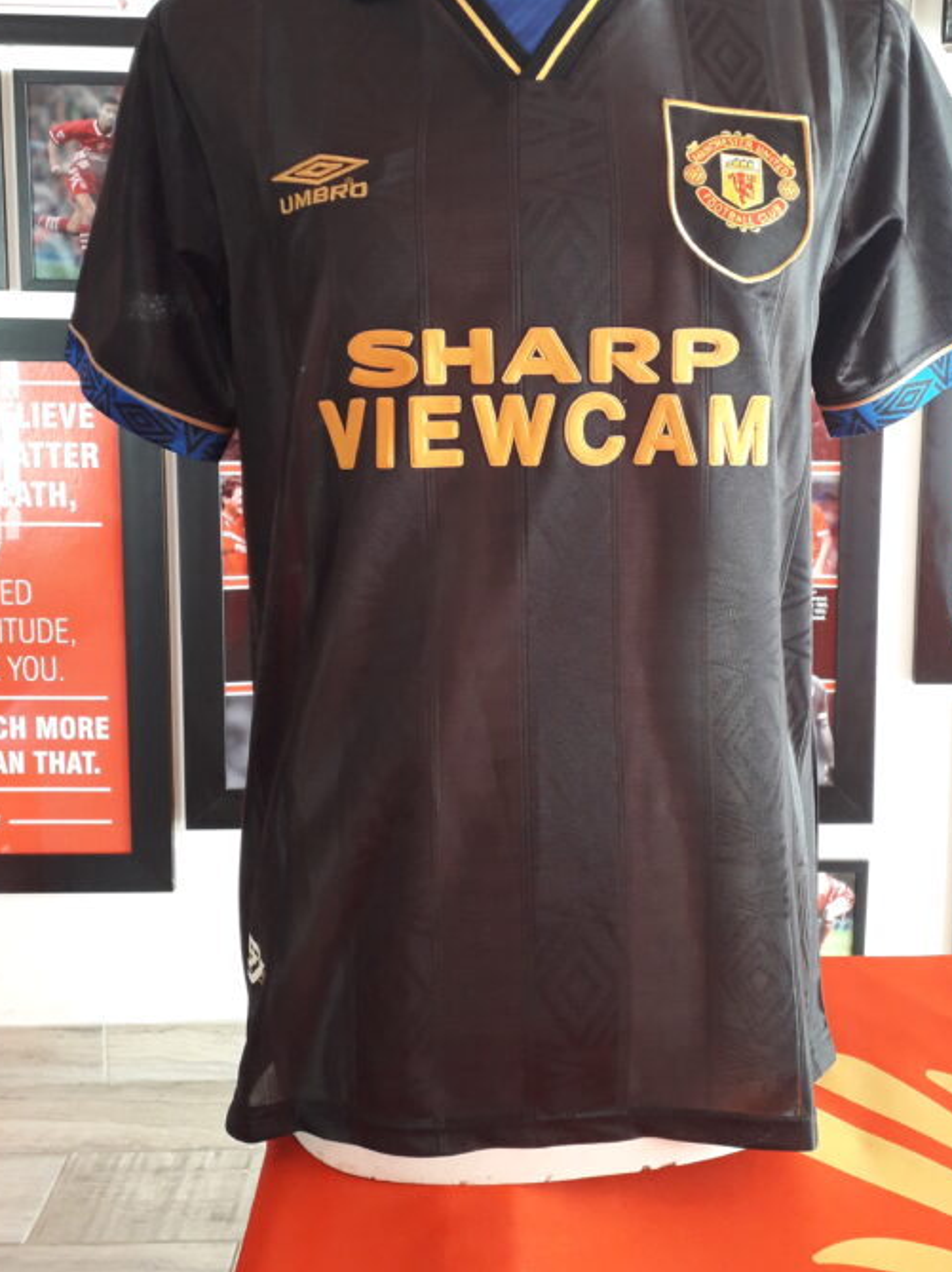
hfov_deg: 40.6
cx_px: 530
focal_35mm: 35
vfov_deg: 52.2
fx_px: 1285
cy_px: 486
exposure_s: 1/50
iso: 125
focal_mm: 3.6
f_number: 1.9
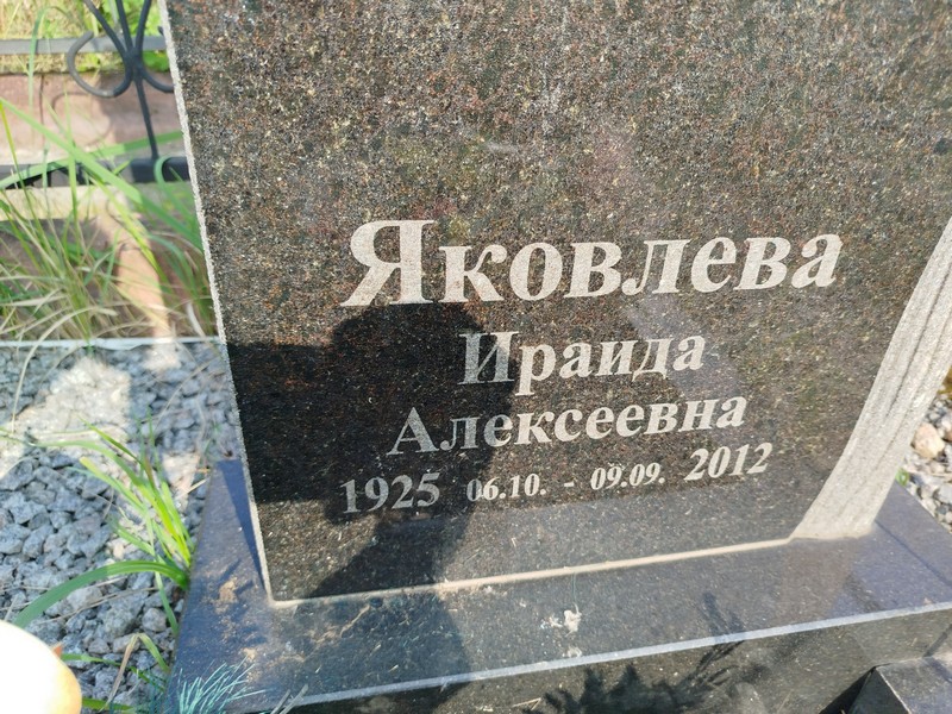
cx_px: 476
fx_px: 660
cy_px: 357
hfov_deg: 71.6
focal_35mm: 24
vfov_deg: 56.8
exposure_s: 1/307
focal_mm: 5.31
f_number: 1.7
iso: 50
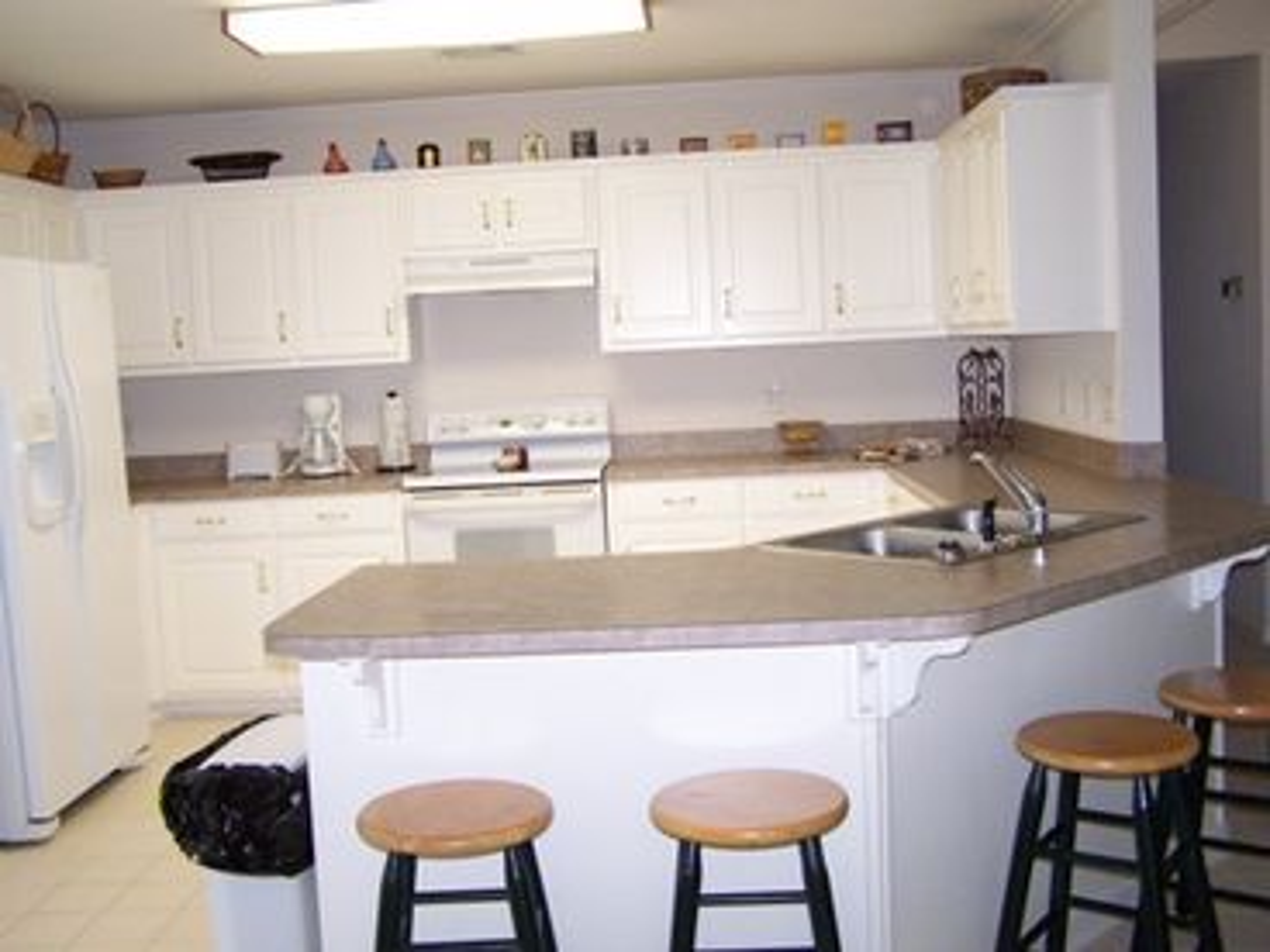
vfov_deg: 37.7
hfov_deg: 49.0
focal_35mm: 38
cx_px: 635
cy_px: 476
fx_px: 1394
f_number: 2.8
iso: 140
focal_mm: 6.3
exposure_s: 1/60
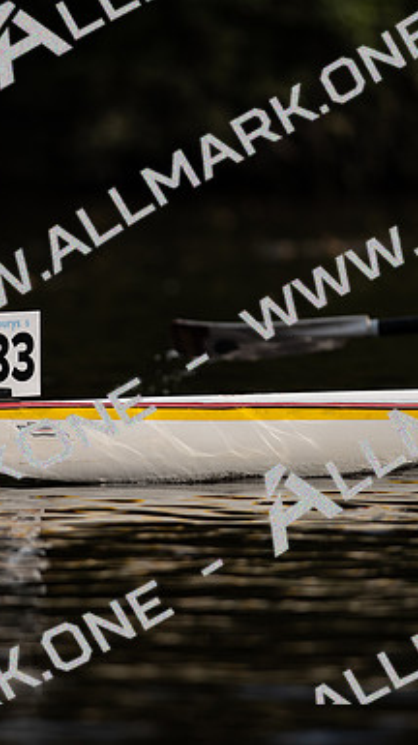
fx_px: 9358
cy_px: 372
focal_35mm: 474
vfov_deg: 4.6
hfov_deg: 2.6
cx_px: 99
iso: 125
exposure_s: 1/1600
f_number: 4
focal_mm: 300
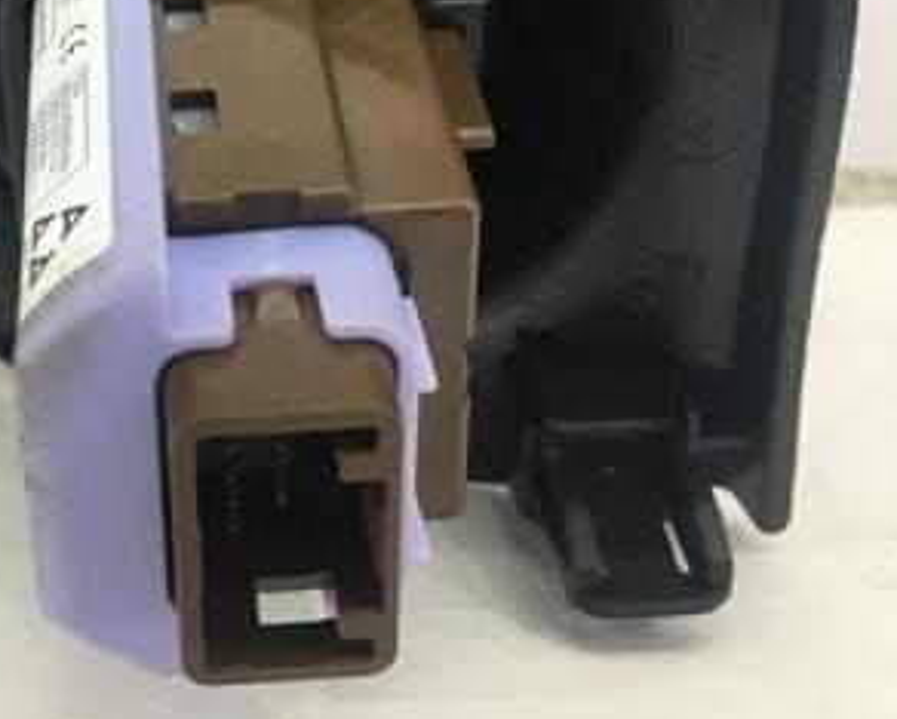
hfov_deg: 29.8
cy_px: 0
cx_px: 197
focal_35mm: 62
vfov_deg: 23.6
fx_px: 1647
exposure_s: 1/33
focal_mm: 4.15
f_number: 2.2
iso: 32
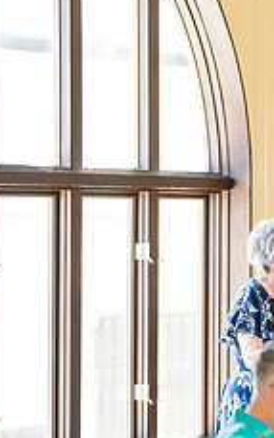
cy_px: 326
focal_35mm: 222
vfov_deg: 9.4
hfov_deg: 5.9
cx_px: 314
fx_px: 2654
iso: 250
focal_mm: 85
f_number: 1.4
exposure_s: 1/250
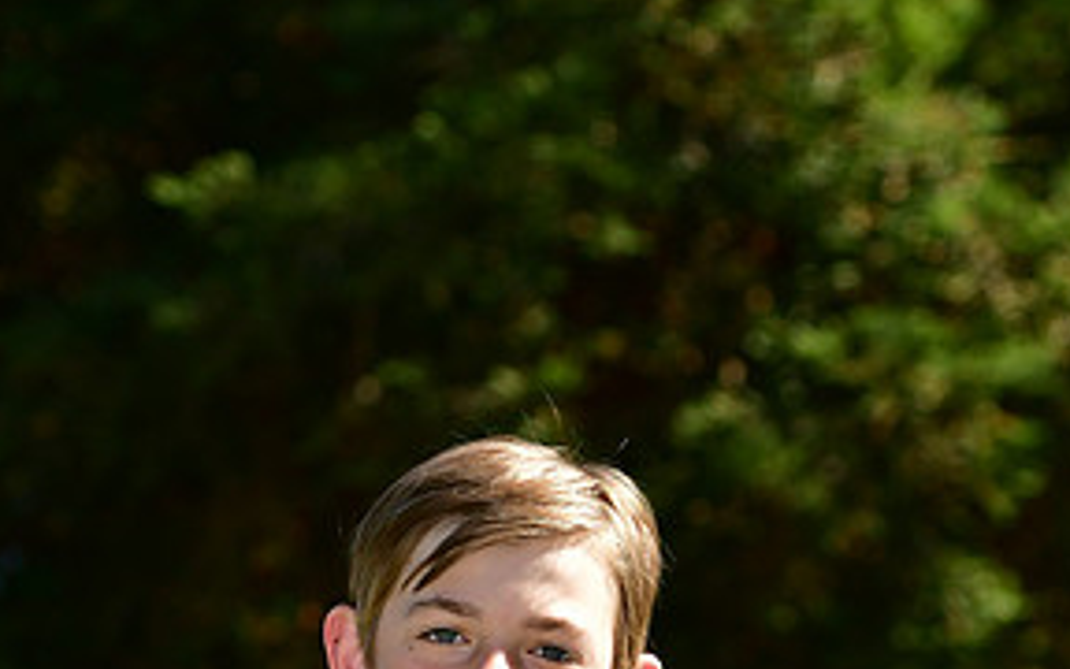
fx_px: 8545
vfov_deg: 4.5
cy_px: 833
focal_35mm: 293
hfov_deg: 7.2
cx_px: 385
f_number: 4.5
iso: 400
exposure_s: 1/2500
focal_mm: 95
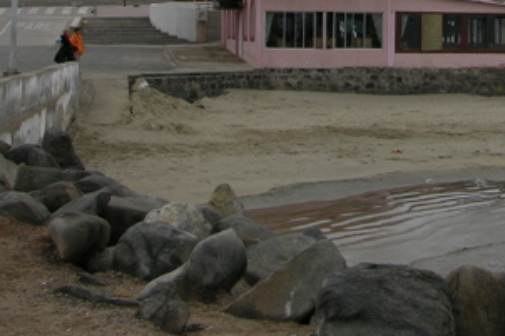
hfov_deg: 23.1
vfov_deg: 15.3
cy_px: -62
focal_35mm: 86
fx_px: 1206
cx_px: 443
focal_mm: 10
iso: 50
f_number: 5.7
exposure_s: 1/166
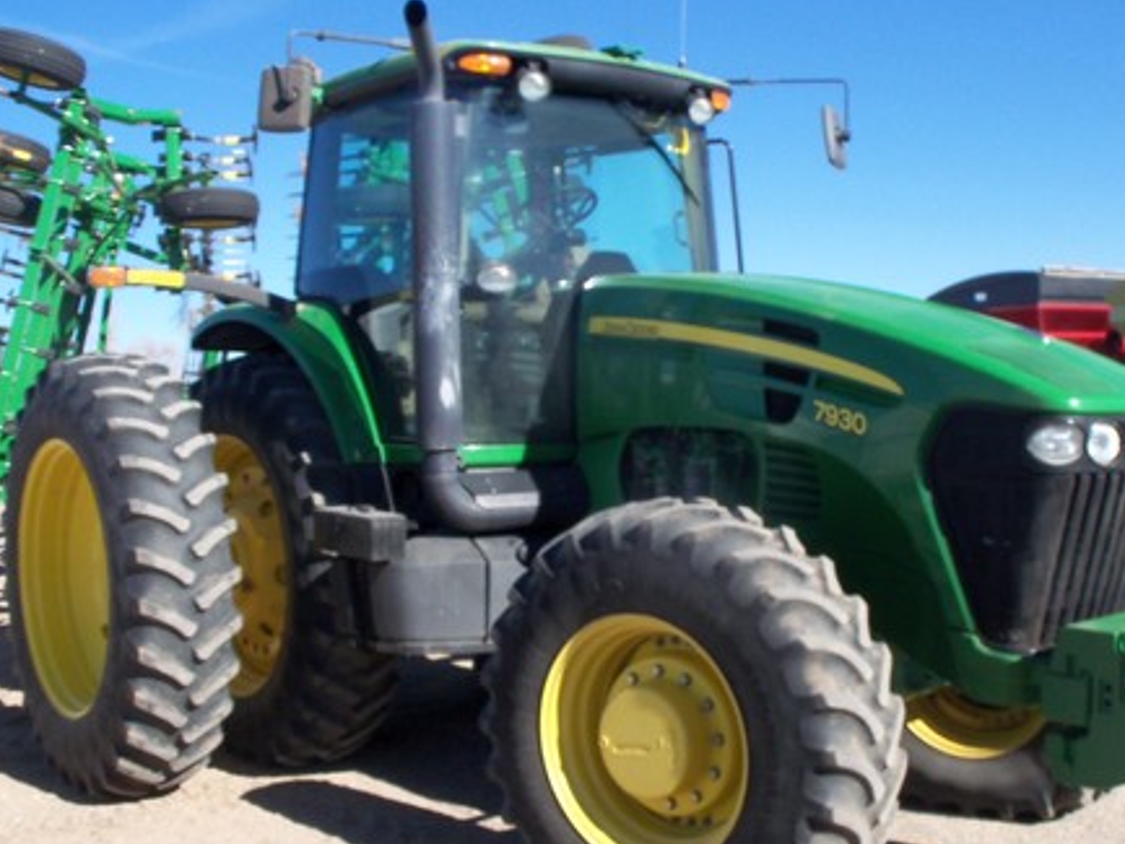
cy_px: 467
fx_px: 1430
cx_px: 647
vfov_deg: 32.9
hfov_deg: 42.8
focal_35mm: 44
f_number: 5.5
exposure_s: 1/250
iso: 80
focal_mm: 6.3
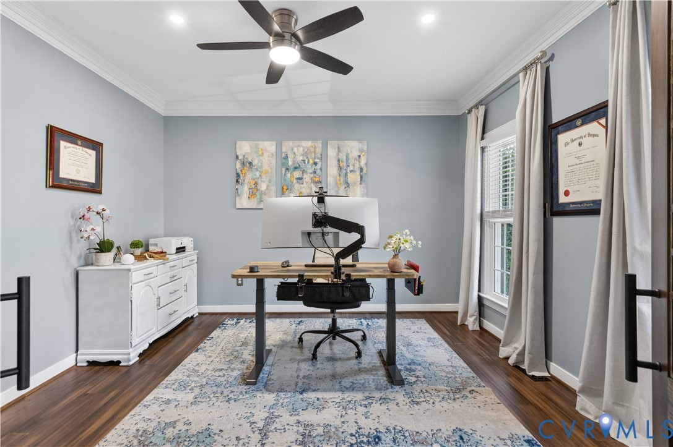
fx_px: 299
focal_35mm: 16
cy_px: 224
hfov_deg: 96.8
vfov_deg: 73.7
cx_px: 336
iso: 2000
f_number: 9
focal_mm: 16
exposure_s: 1/13
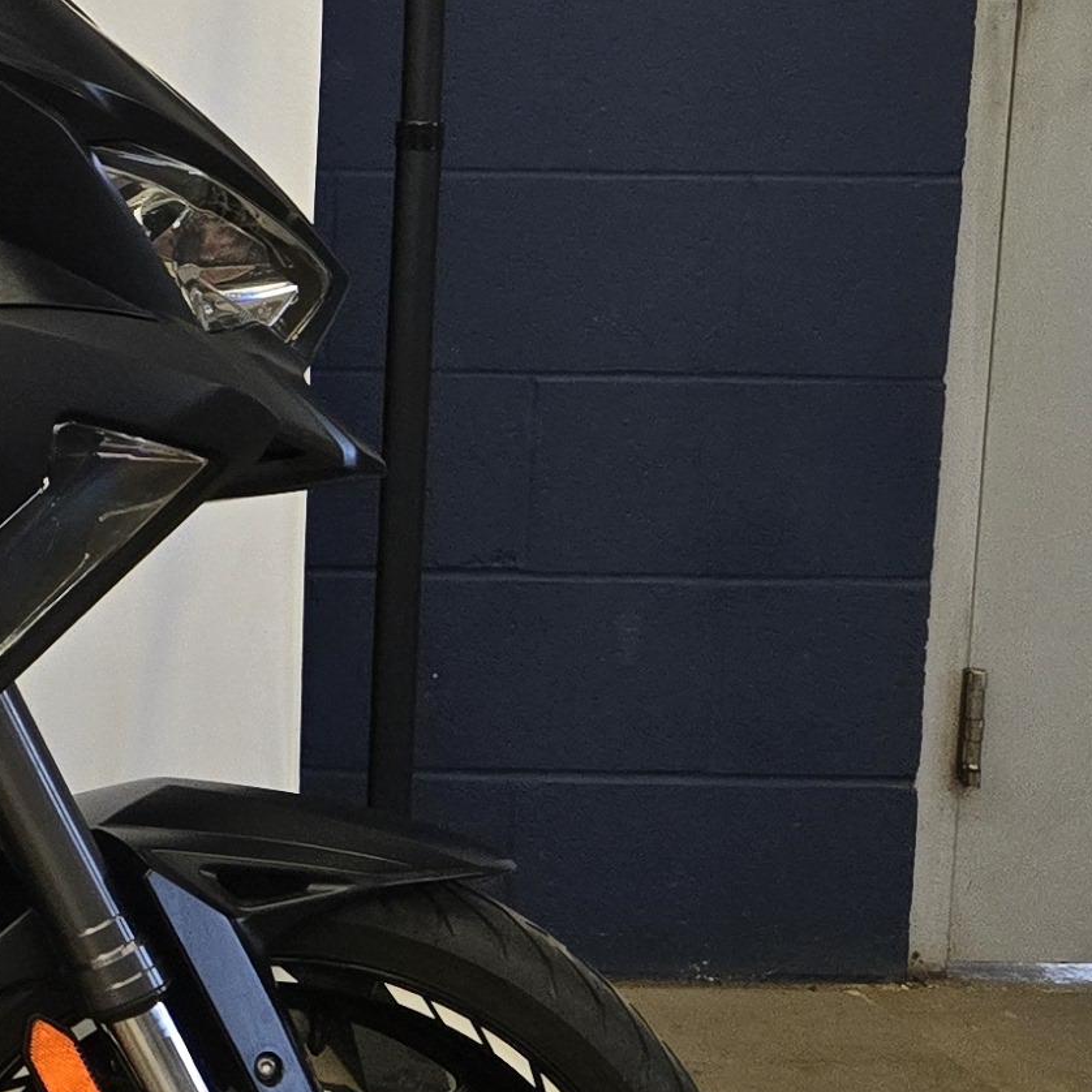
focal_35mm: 97
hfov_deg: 15.1
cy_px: 138
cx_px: -989
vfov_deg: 17.7
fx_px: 3462
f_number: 1.8
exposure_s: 1/120
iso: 250
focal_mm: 5.4
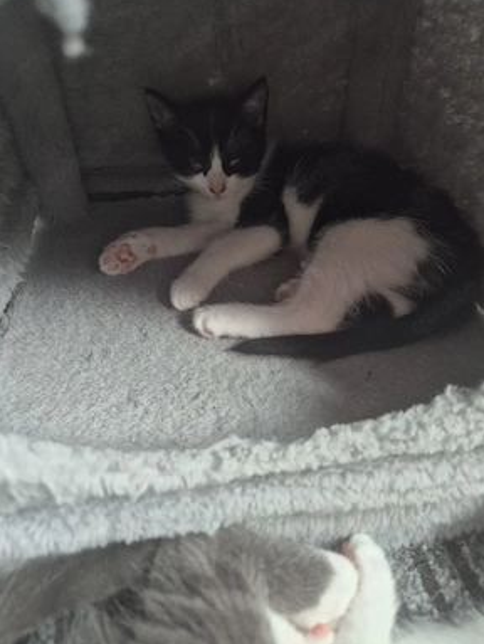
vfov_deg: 71.5
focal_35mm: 24
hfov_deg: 56.9
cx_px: 239
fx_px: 447
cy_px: 314
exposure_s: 1/100
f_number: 1.8
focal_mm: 5.4
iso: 250
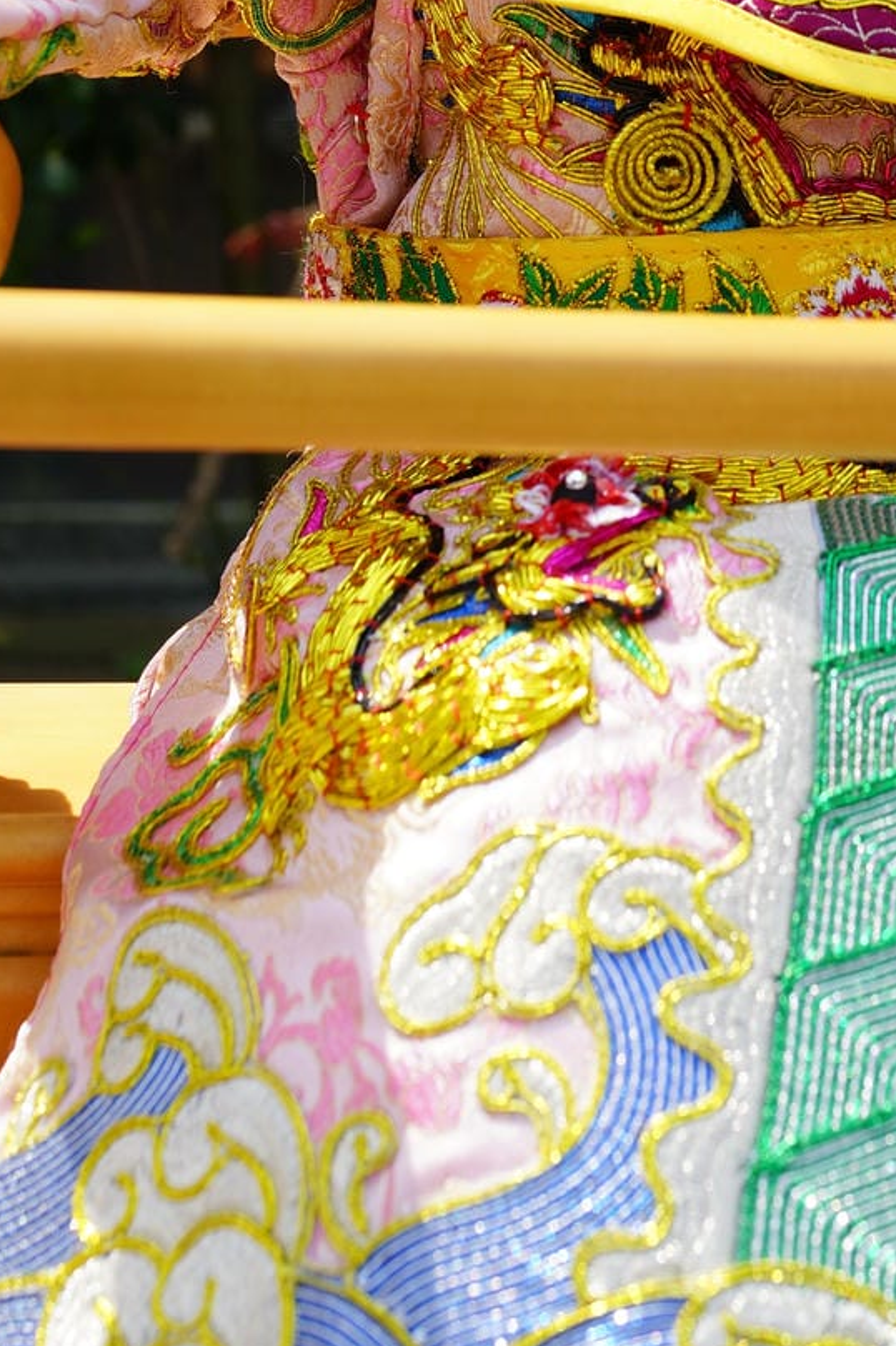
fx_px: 2914
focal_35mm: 78
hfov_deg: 17.2
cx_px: 819
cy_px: -130
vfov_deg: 24.3
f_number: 8
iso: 200
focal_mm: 35
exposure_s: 1/400
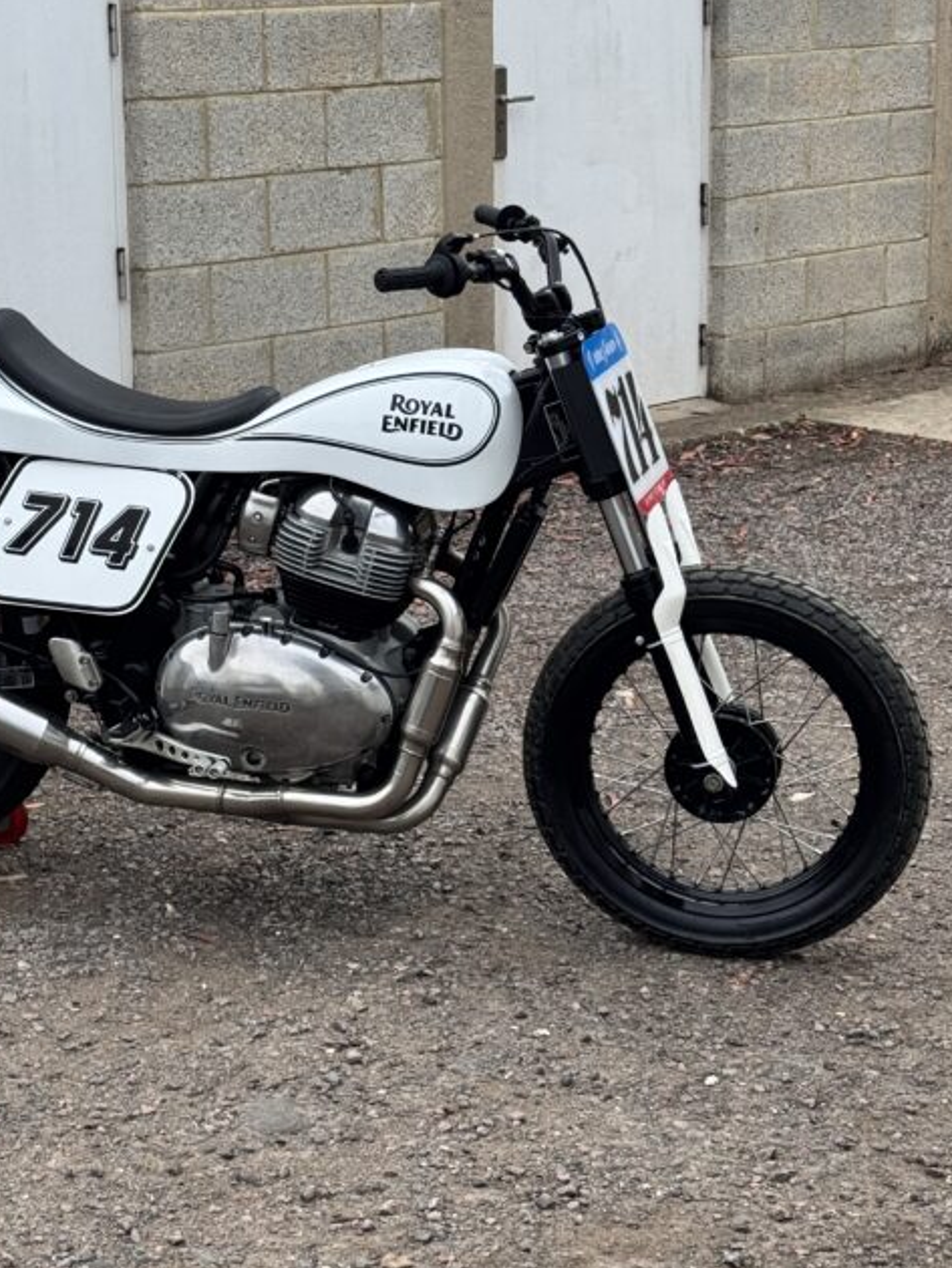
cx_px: 296
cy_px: 568
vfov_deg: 25.0
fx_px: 2858
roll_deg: +1.2
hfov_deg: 18.8
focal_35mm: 78
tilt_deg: -11.4
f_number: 1.78
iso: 64
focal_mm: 6.76
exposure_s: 1/1287
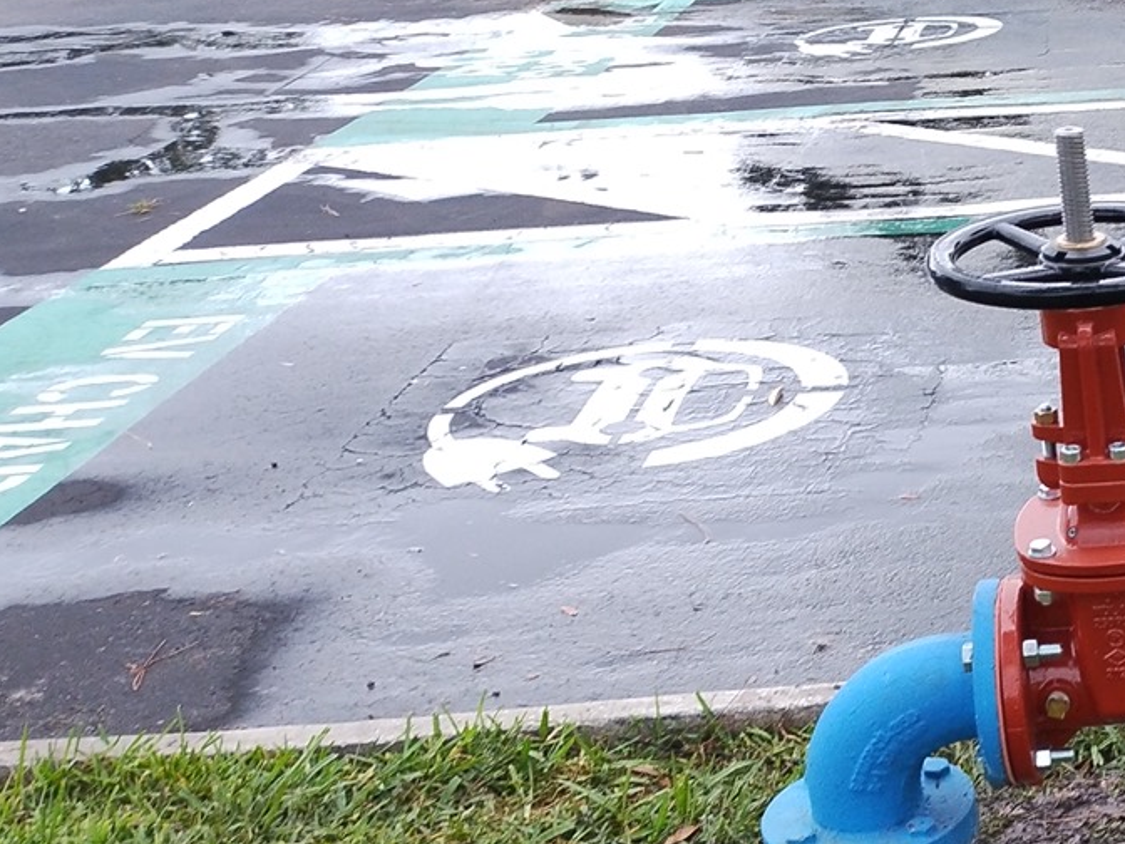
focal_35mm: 67
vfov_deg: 21.9
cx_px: 1473
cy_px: 517
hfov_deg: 25.0
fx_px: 2177
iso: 100
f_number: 1.7
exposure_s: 1/120
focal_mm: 4.71
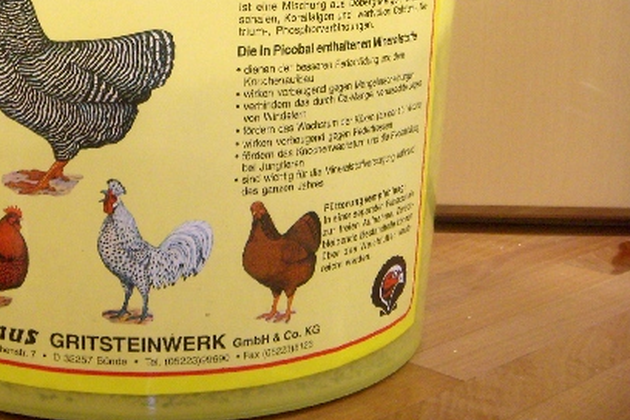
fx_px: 1085
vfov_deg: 21.5
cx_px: 144
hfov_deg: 31.7
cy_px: 63
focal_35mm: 62
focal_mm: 6.4
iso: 200
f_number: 3.5
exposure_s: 1/10.8
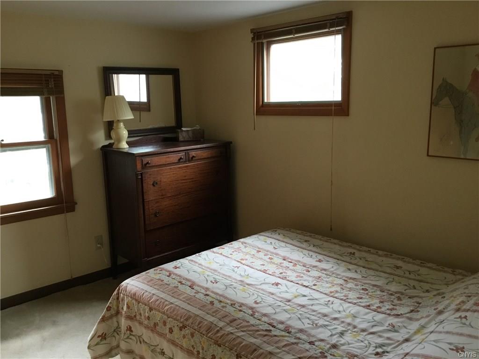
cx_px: 240
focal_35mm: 31
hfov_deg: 58.4
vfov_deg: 45.4
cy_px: 180
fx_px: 429
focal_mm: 3.3
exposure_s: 1/33
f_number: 2.4
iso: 160
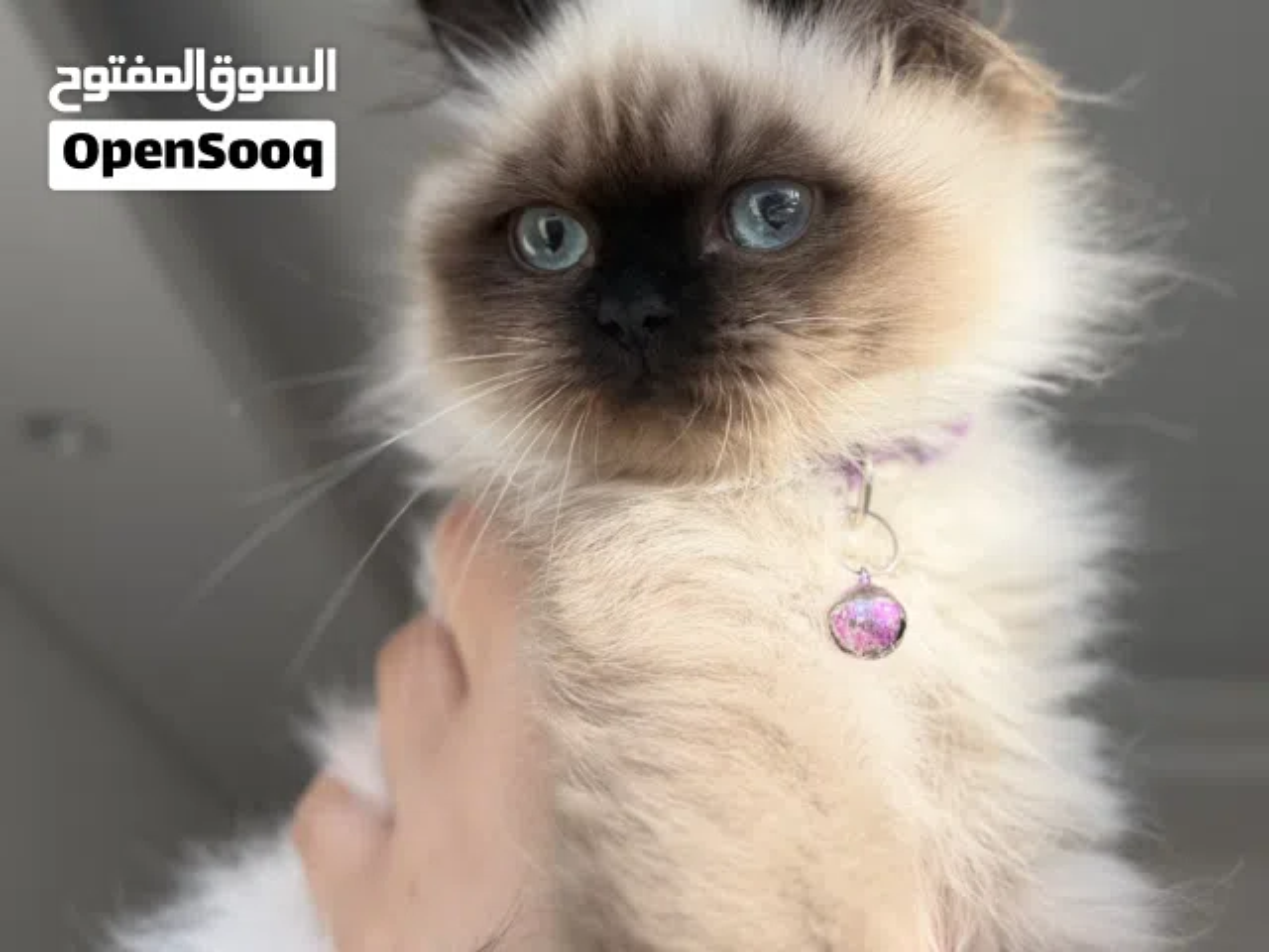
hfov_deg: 71.6
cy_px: 476
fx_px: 880
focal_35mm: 24
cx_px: 634
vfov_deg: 56.8
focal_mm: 6.76
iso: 80
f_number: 1.78
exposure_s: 1/368
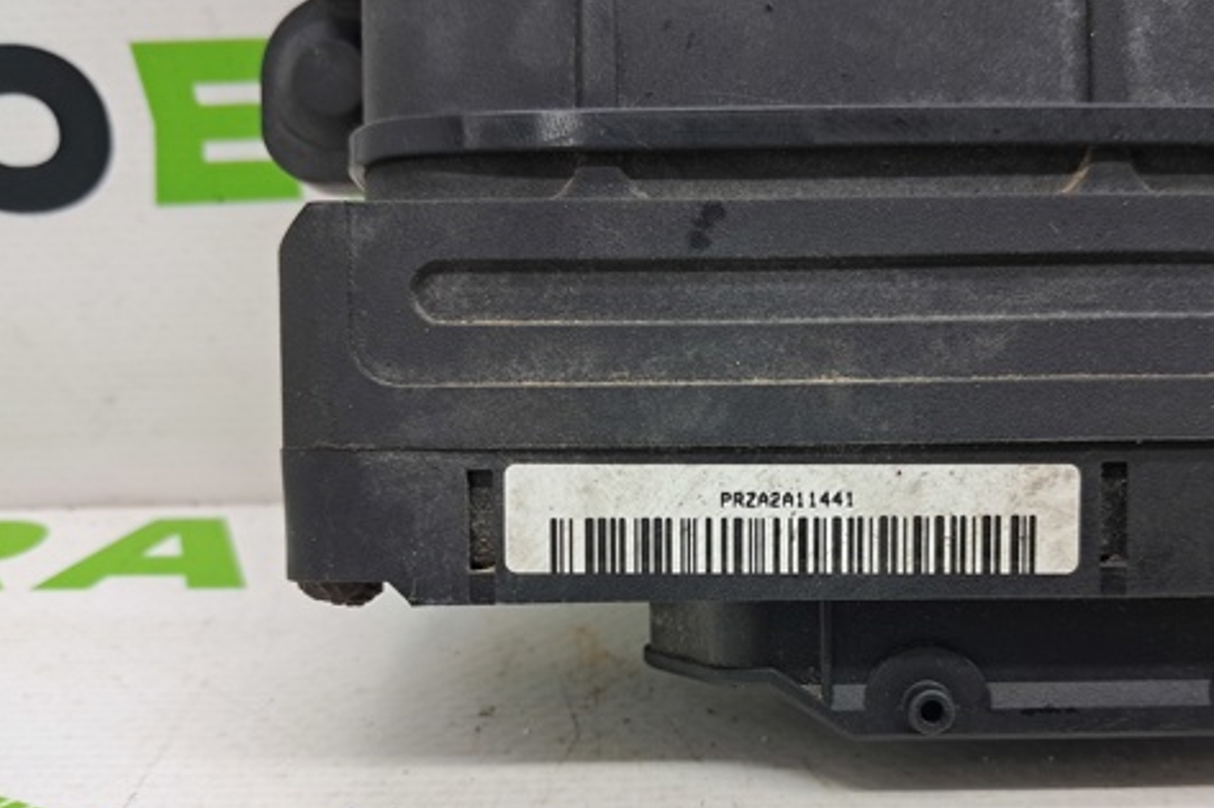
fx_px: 1281
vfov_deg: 34.6
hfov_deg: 50.4
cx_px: 729
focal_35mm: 38
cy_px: 550
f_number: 1.8
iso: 64
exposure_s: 1/50
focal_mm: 4
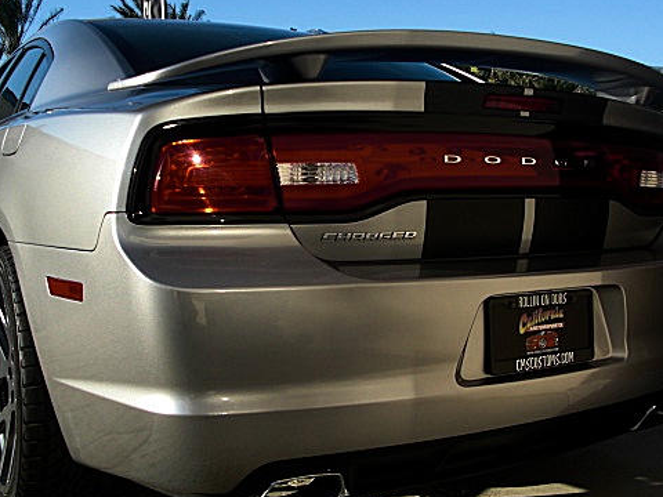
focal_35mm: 48
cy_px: 247
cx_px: 336
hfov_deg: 39.7
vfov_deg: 30.3
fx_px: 919
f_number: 2.8
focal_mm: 6.3
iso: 50
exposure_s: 1/640
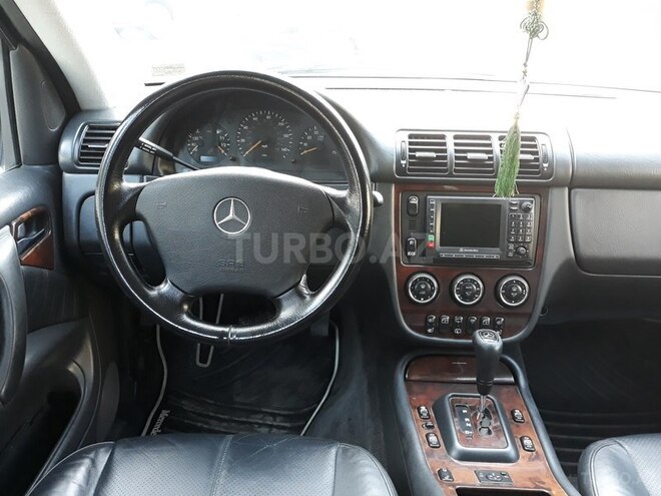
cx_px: 330
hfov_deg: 65.3
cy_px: 248
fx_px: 516
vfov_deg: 51.4
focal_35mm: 27
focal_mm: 3.71
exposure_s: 1/50
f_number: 1.7
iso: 250
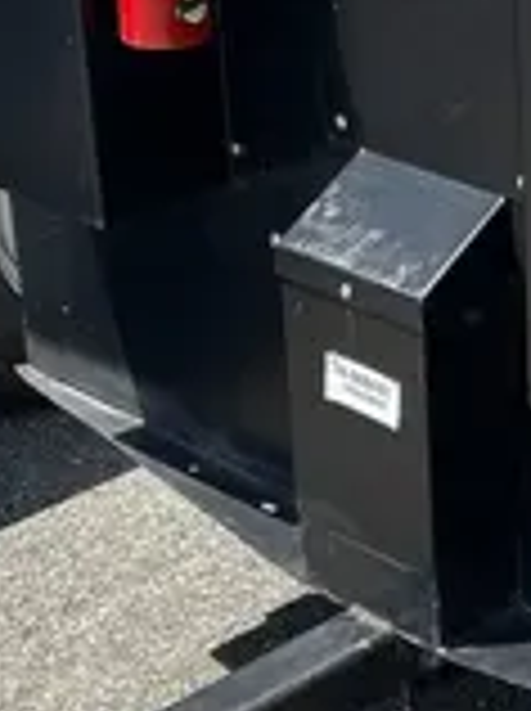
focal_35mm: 121
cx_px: 774
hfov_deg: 11.7
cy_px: 61
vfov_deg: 16.1
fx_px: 2482
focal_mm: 5.7
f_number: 1.5
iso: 50
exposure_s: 1/2513
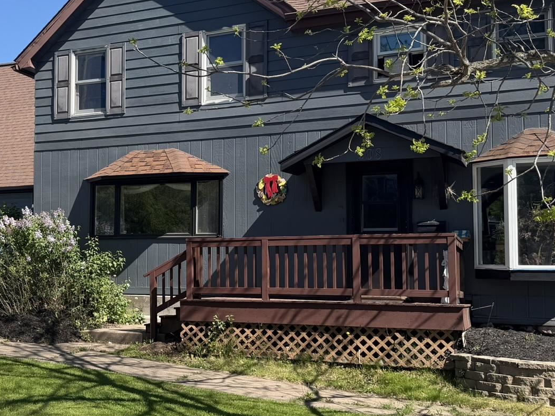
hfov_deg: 39.1
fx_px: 753
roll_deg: -0.3
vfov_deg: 30.9
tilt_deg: +2.8
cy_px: 218
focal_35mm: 47
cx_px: 126
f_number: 1.78
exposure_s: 1/3145
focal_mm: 6.76
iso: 80
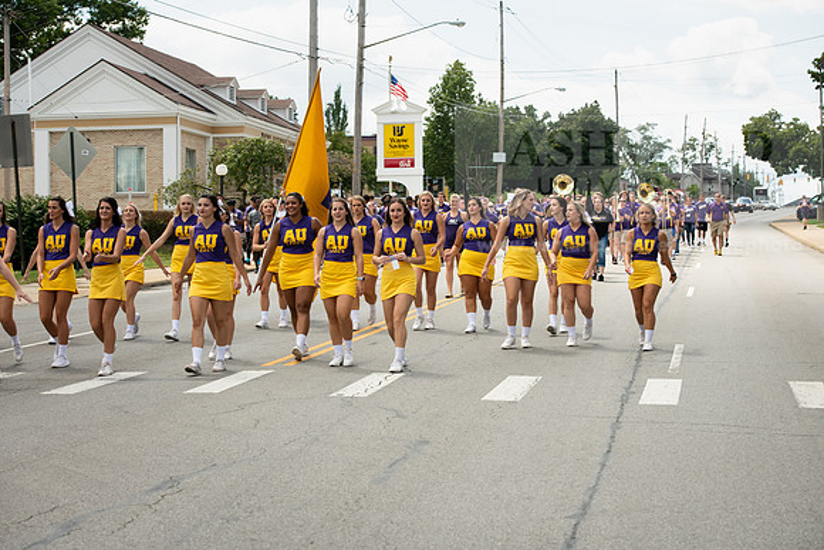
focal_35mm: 70
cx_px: 412
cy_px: 275
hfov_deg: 28.8
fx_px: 1603
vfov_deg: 19.5
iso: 250
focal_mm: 70
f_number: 7.1
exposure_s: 1/640
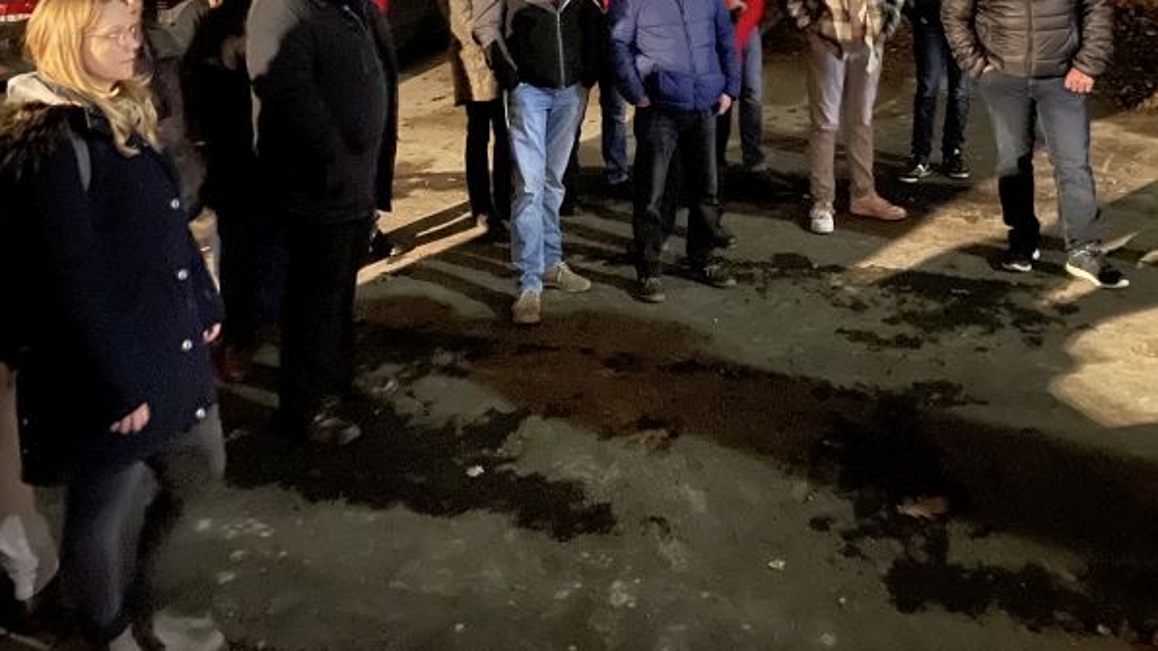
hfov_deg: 52.8
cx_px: 577
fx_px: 1167
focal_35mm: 38
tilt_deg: -4.0
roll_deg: +2.4
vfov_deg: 28.9
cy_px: -23
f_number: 1.6
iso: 3200
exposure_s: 1/4
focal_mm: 4.2
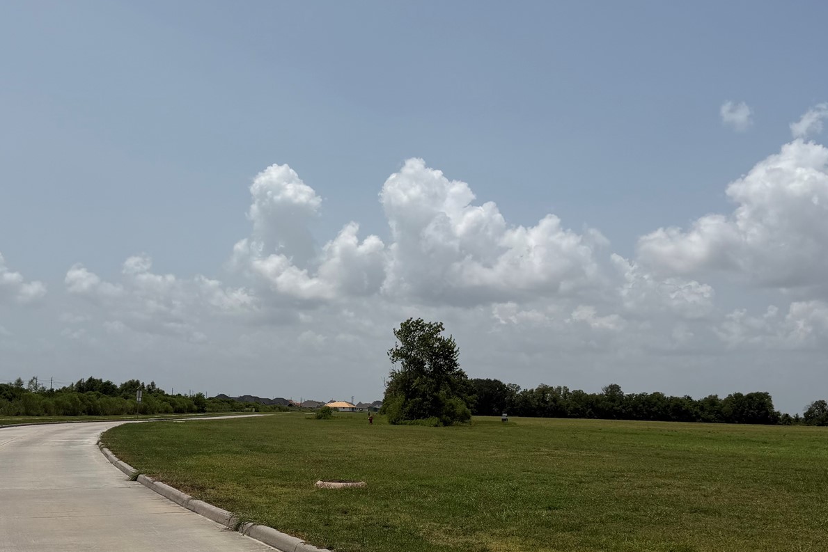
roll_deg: -0.5
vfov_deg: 31.1
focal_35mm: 43
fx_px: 989
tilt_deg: +5.3
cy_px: 329
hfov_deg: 45.4
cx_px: 378
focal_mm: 6.76
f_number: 1.78
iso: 80
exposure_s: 1/14286
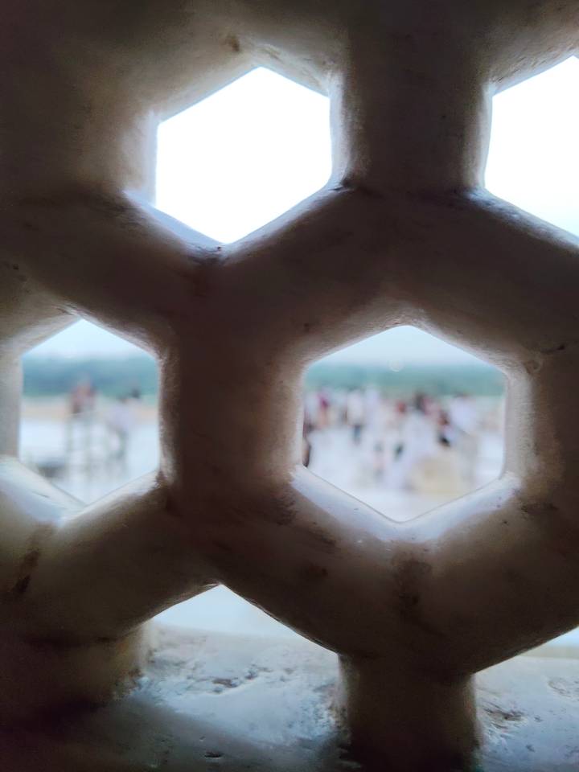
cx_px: 290
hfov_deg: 51.4
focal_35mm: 27
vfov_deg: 65.3
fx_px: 602
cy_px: 386
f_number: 1.8
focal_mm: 3.96
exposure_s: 1/33
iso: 200
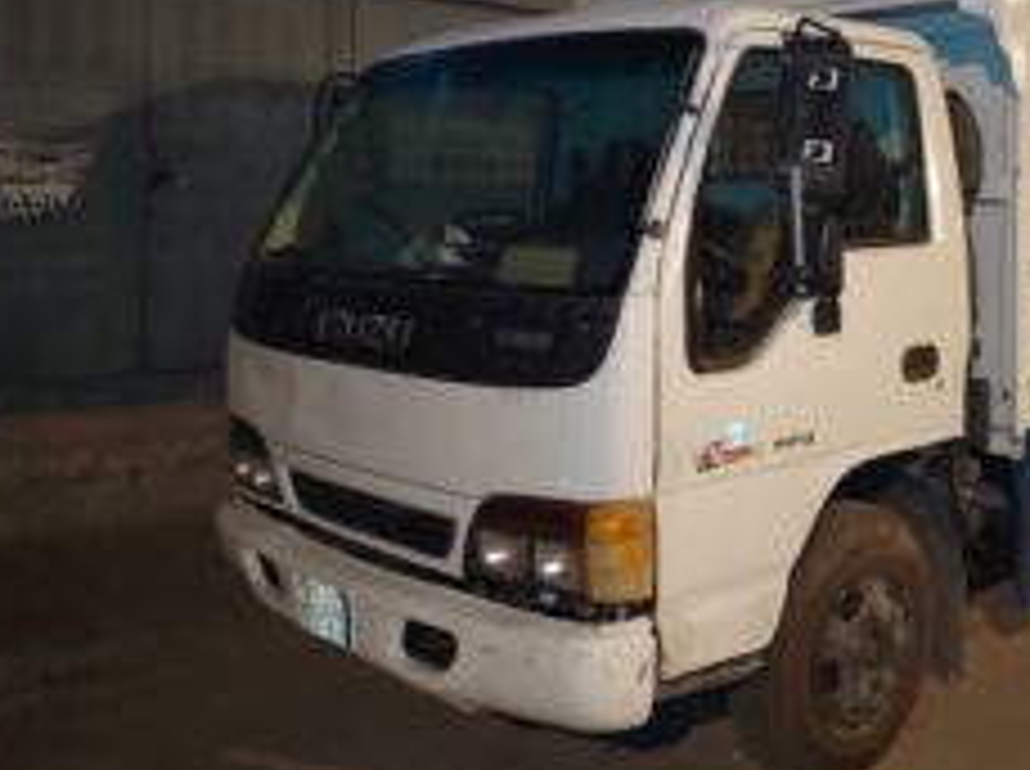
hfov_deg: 42.6
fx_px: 1248
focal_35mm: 42
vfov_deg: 33.7
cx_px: 841
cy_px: 216
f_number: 1.75
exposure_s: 1/16.7
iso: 7488
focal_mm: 5.25
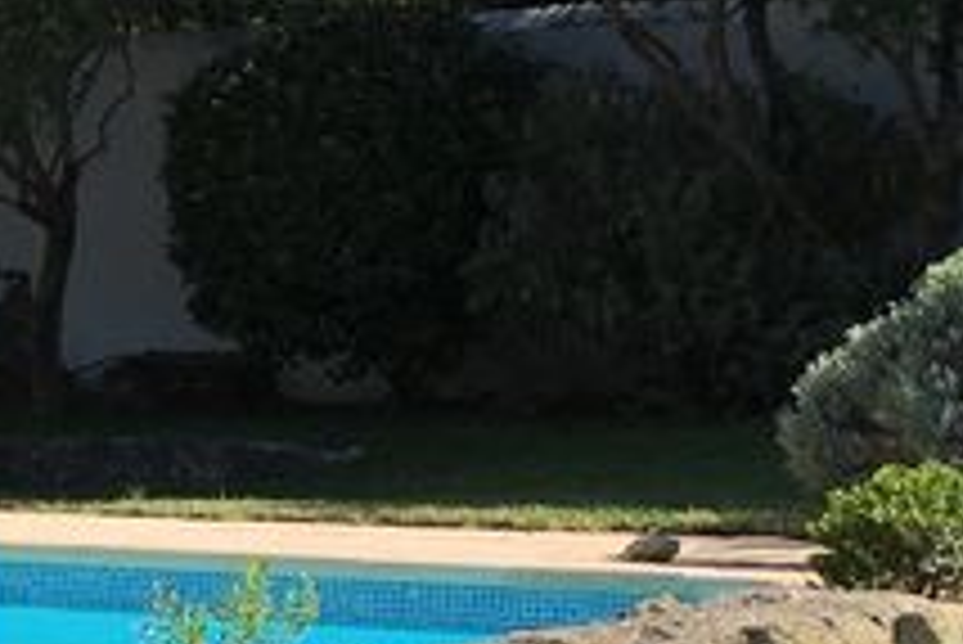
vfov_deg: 9.6
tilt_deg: -6.5
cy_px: 712
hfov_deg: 13.2
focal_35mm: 141
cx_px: -742
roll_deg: +0.5
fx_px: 3774
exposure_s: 1/1479
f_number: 2.2
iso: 25
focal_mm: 4.15
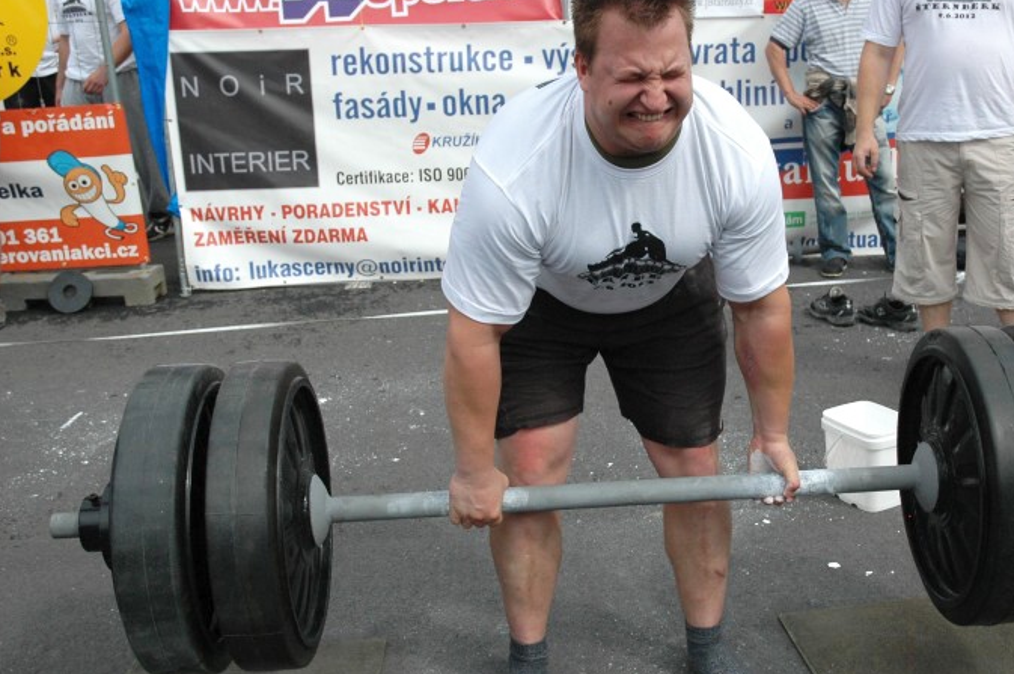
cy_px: 346
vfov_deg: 30.0
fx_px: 1255
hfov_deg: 43.9
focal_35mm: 45
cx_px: 591
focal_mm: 25
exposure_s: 1/2000
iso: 500
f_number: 5
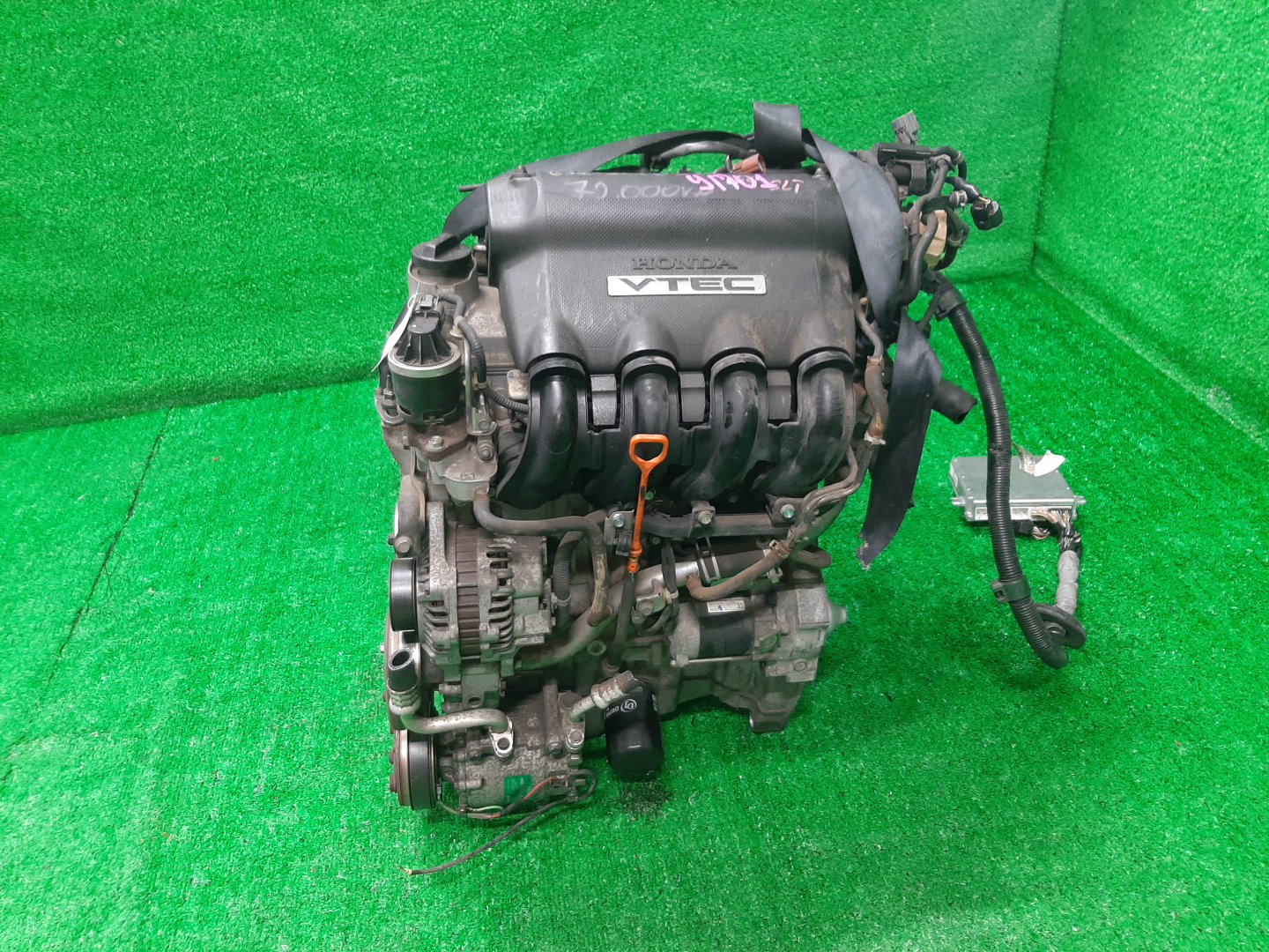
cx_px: 634
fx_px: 953
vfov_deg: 53.1
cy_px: 476
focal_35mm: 26
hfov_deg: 67.3
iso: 176
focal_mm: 3.93
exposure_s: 1/33
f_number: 1.7
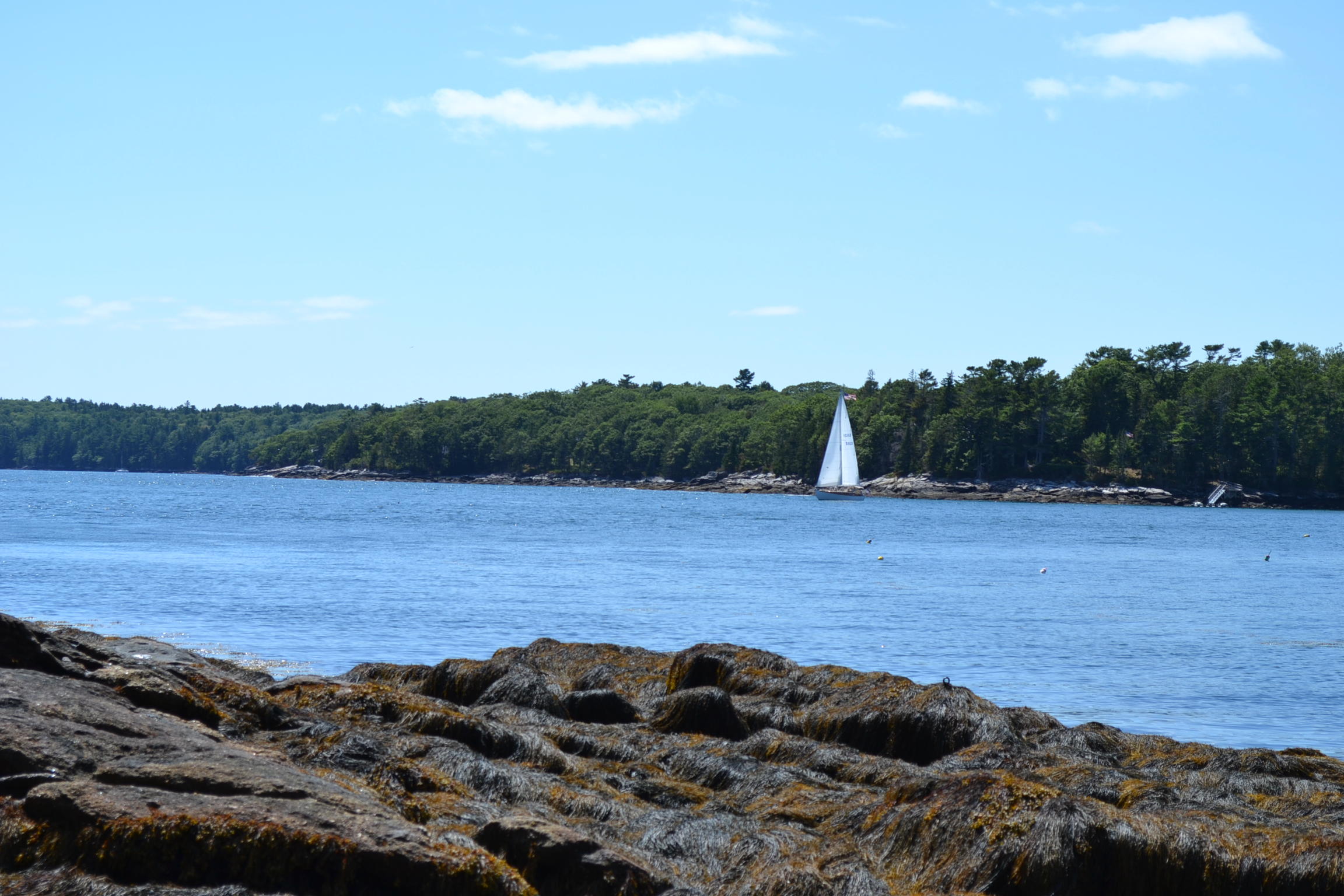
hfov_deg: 24.6
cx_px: 672
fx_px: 3080
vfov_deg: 16.6
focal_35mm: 82
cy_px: 448
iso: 100
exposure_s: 1/250
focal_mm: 55
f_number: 8
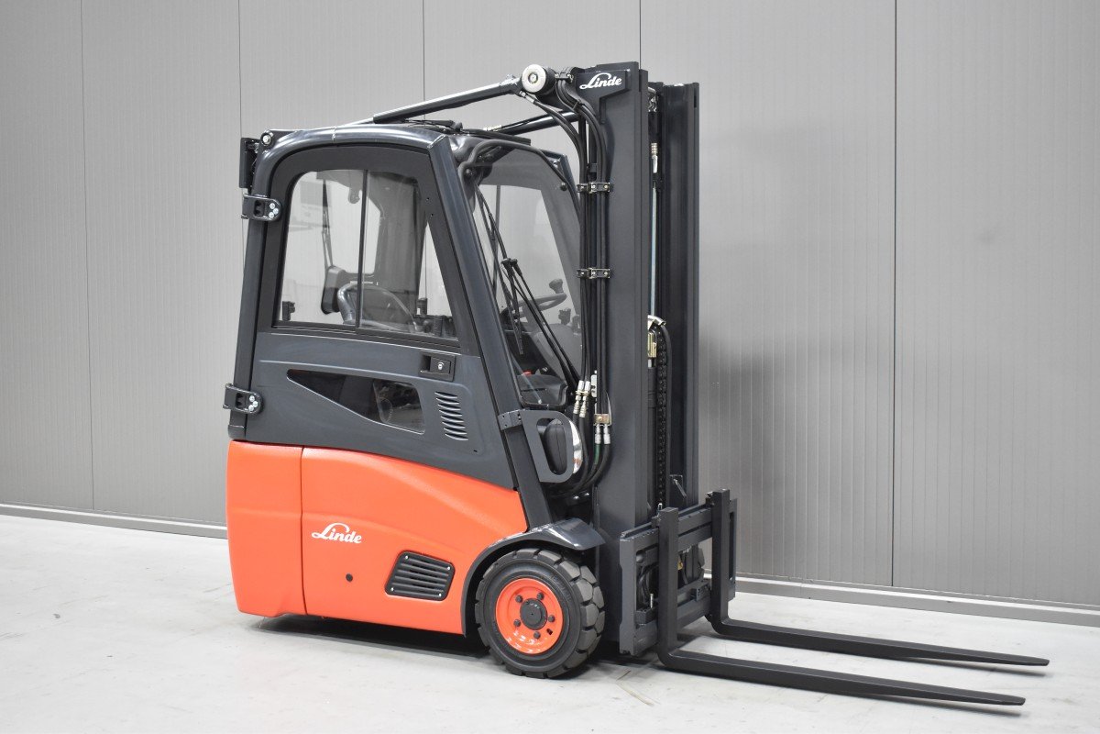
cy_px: 367
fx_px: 1375
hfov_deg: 43.6
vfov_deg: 29.9
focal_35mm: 45
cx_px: 550
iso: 2000
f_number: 4.5
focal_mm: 30
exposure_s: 1/40
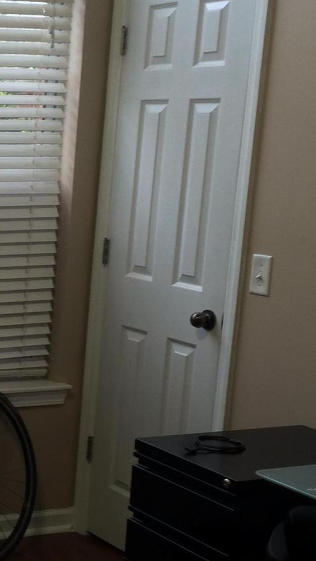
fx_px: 1072
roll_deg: -2.0
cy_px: 343
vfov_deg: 29.3
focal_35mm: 72
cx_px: -150
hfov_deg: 15.5
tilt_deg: -10.8
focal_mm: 4.15
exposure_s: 1/30
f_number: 2.2
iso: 40
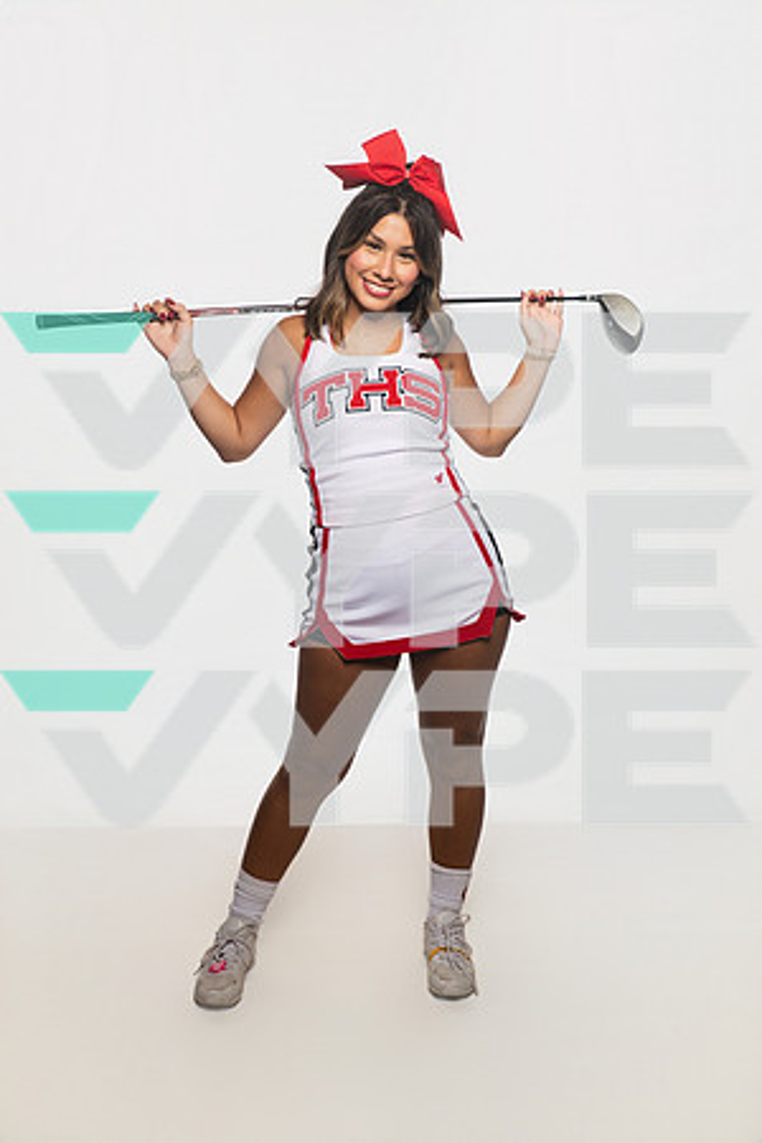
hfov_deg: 23.4
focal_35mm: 58
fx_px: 1841
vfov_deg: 34.5
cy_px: 572
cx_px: 381
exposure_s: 1/200
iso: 500
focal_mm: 58
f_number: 6.3
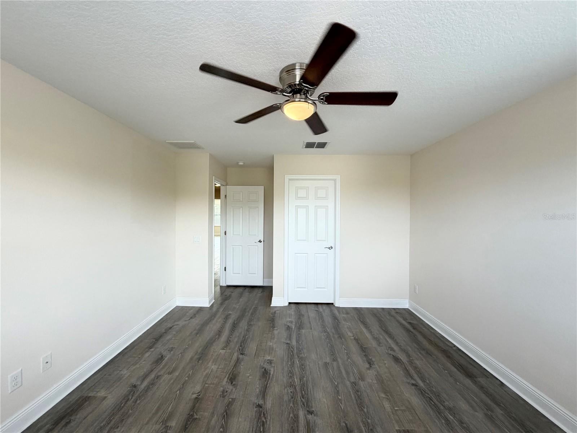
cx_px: 288
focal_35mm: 14
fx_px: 233
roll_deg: +0.0
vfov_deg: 85.7
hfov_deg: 102.1
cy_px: 216
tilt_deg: -1.2
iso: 100
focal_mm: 2.22
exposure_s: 1/121
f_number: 2.2
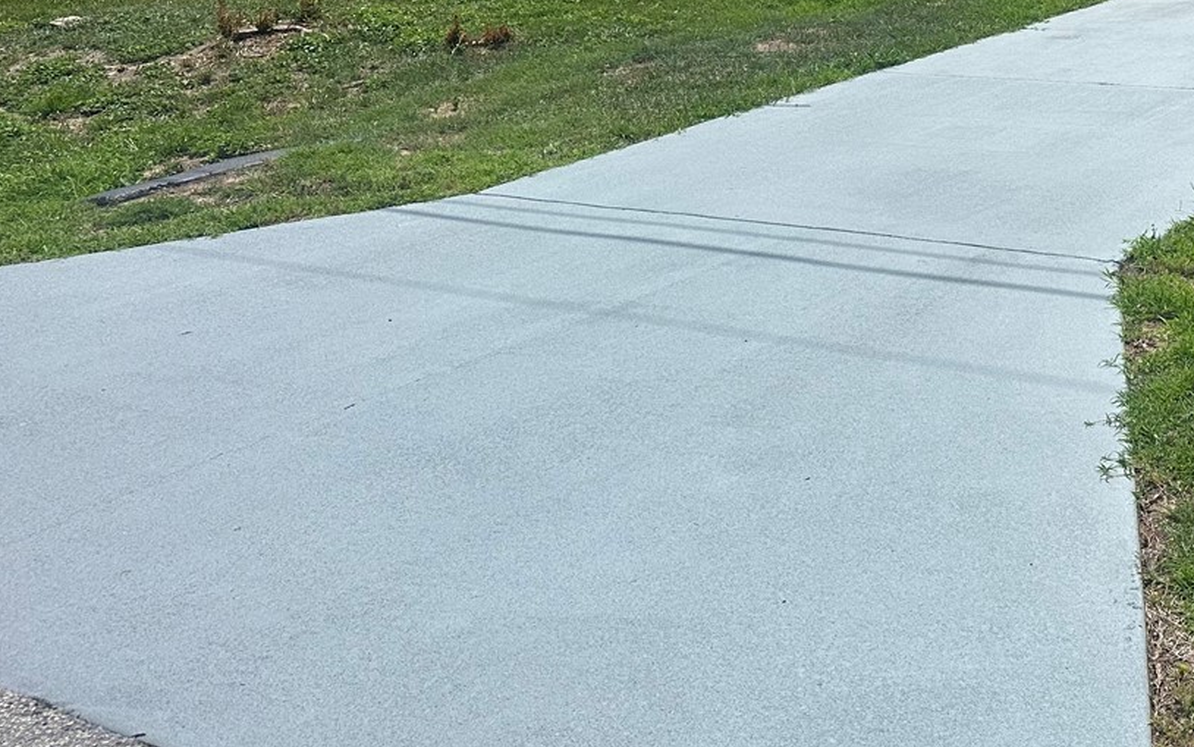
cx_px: 1146
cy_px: 81
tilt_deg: -7.6
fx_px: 1627
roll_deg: +1.1
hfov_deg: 36.8
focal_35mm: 50
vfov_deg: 25.1
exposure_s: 1/8197
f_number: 1.78
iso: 80
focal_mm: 6.86
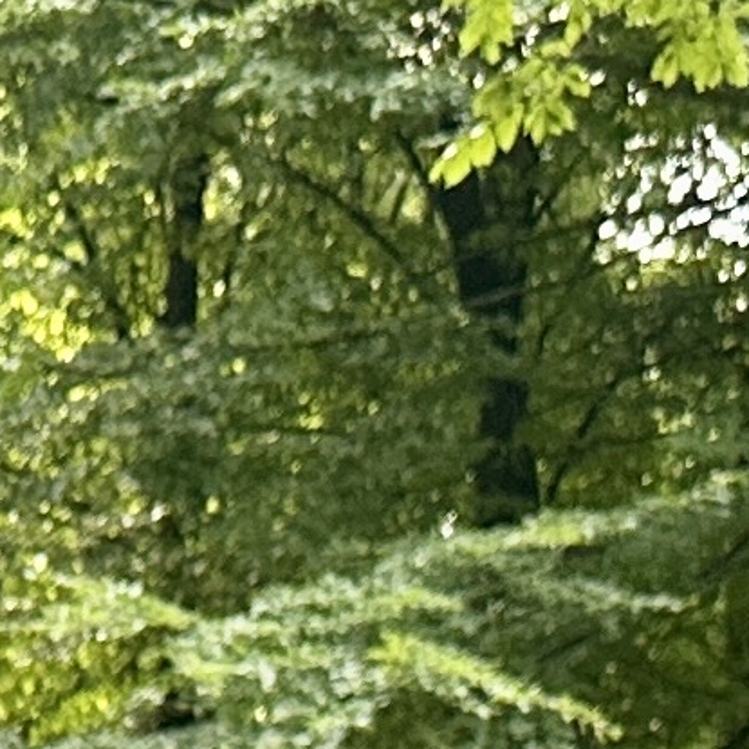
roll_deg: -0.6
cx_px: -1076
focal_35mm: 206
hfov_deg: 7.9
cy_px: 2521
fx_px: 5043
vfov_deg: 7.2
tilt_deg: -7.3
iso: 100
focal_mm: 6.86
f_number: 1.78
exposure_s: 1/121
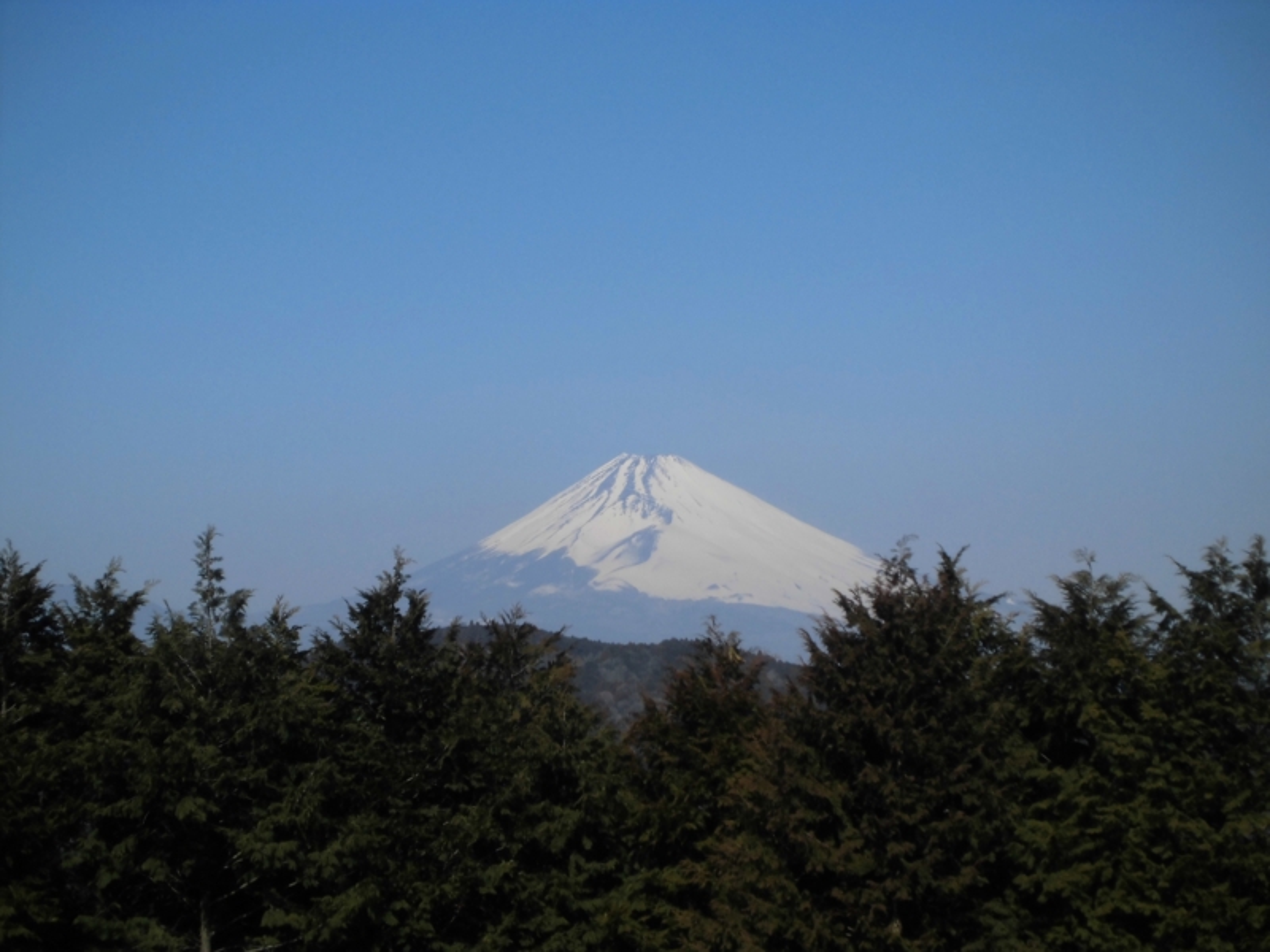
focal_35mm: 87
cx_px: 635
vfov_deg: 17.0
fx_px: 3192
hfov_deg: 22.5
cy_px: 476
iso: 100
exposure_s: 1/800
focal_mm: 15.4
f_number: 4.9
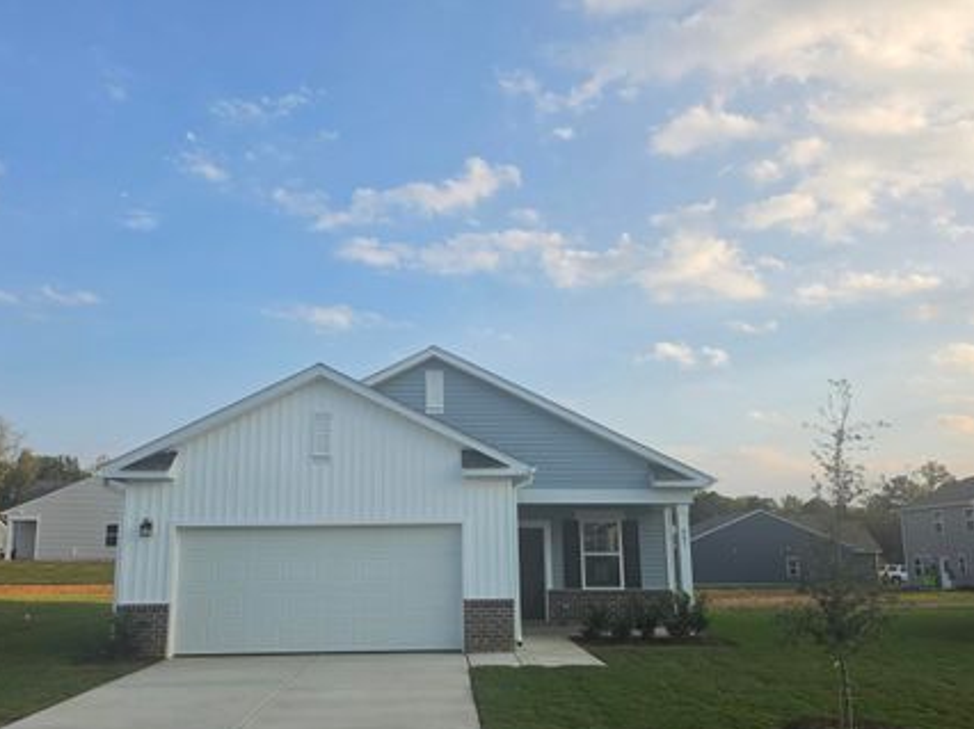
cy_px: 424
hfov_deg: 65.3
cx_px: 448
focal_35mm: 27
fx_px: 759
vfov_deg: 51.1
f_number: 1.4
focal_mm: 6.5
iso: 64
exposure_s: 1/2737
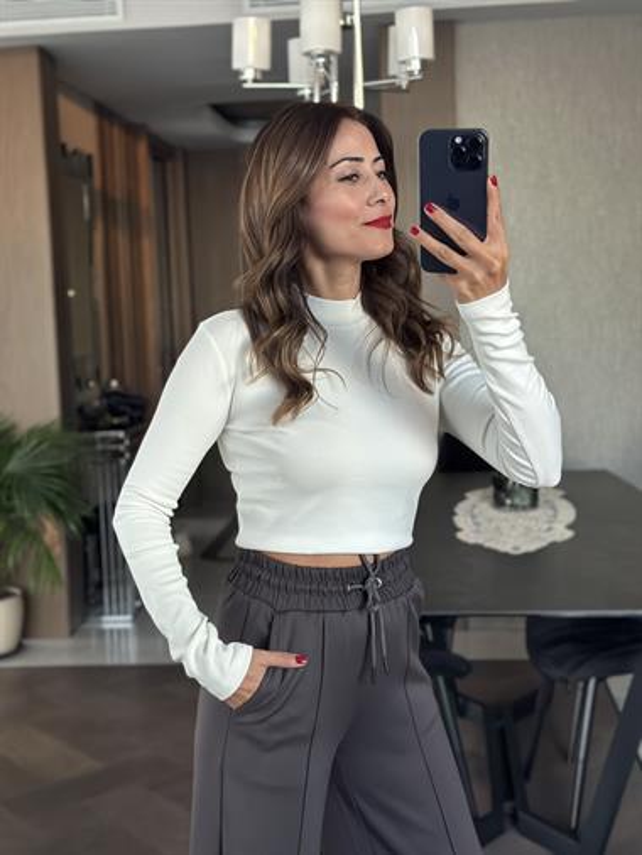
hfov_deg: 30.3
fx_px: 1186
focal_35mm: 48
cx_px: 321
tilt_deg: -18.6
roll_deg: +3.4
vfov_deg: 39.6
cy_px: 428
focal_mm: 6.86
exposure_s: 1/49
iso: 400
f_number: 1.78
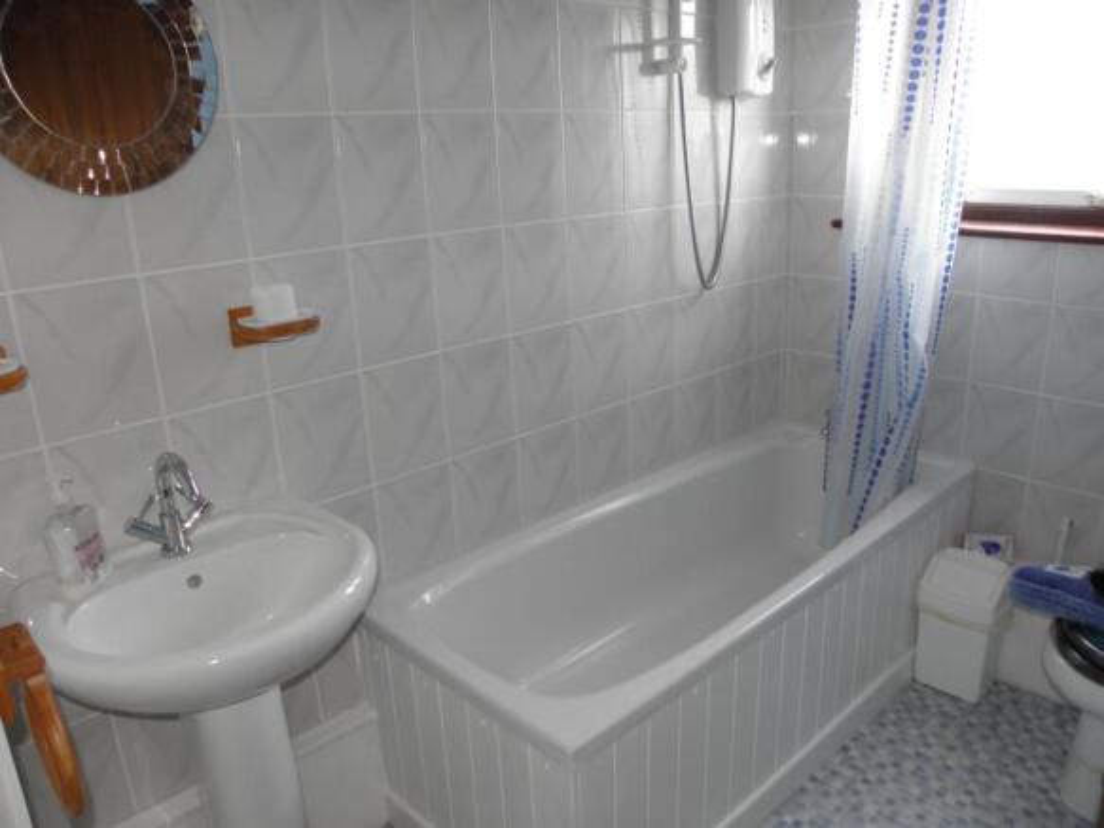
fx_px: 829
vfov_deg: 53.0
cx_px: 552
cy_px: 414
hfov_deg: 67.3
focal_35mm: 26
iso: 100
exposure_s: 1/30
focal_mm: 4.6
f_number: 2.8
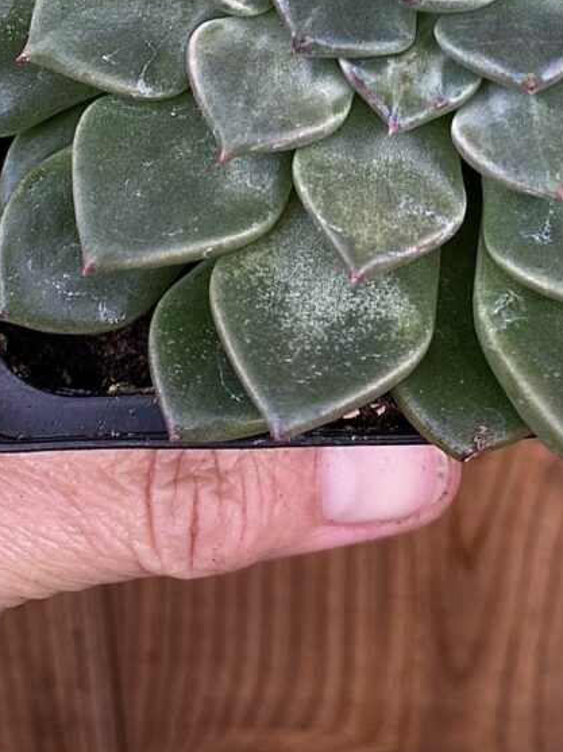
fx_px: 1498
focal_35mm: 69
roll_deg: -1.0
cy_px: -208
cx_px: 463
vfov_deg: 24.7
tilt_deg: -24.2
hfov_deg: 21.0
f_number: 1.8
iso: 40
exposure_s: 1/121
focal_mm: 4.25
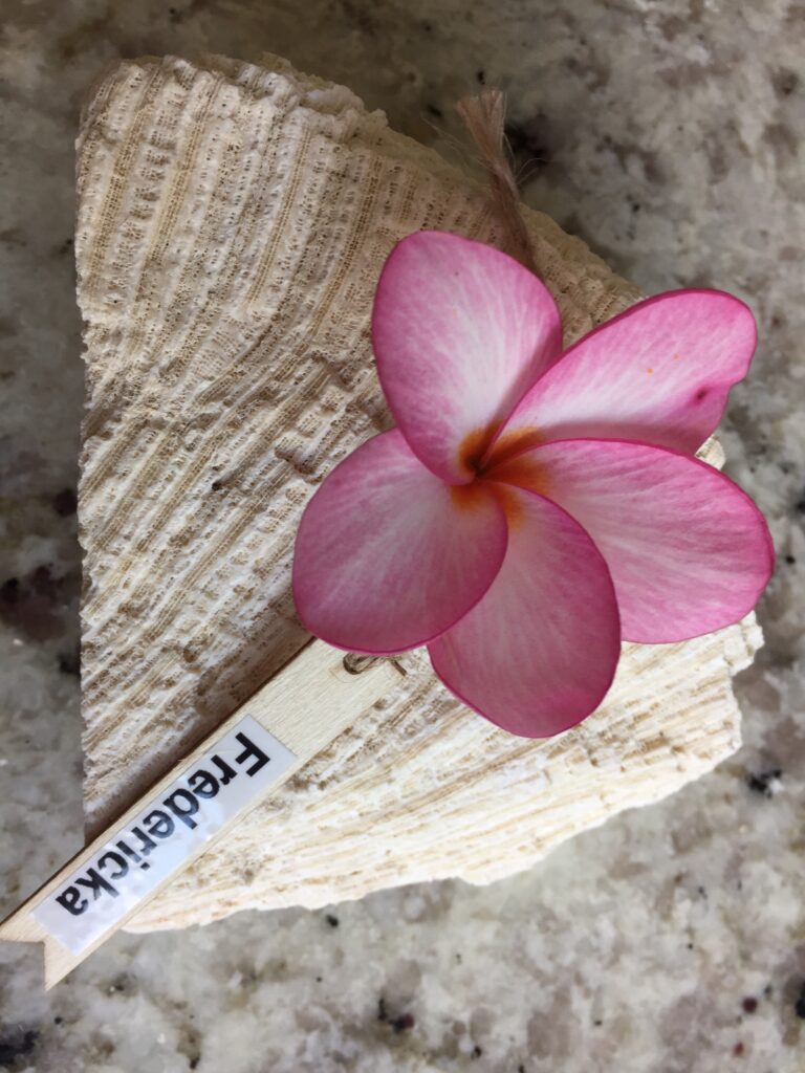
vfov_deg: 61.7
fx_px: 899
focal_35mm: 29
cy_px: 536
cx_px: 402
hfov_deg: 48.2
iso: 40
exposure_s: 1/60
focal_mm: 4.15
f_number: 2.2
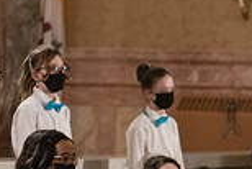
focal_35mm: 302
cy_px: 188
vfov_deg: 4.6
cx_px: 442
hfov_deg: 6.7
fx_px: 2116
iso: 4000
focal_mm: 80
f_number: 4
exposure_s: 1/200
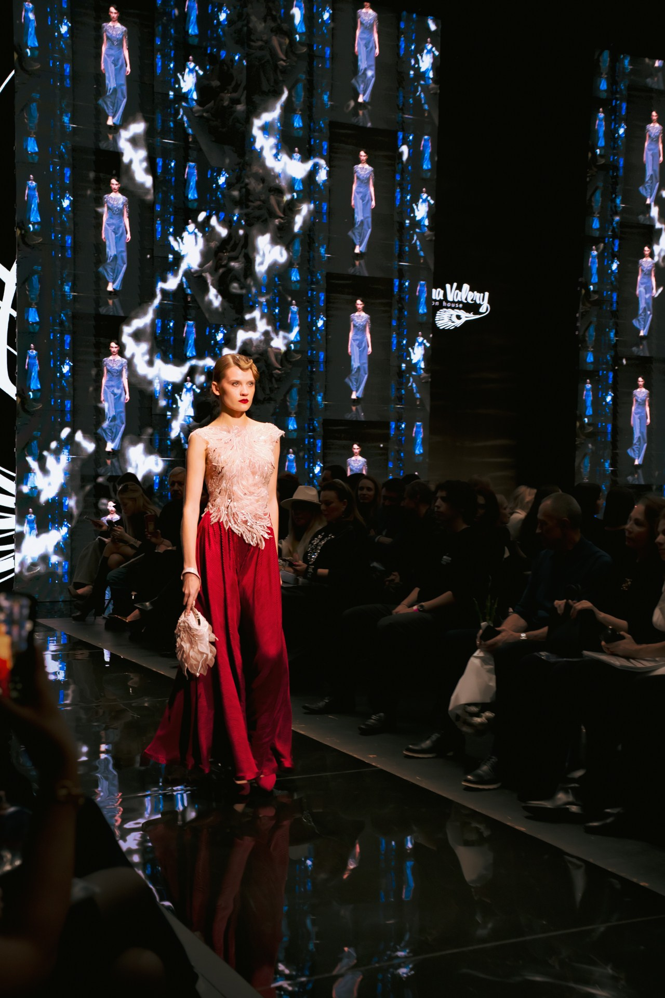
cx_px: 332
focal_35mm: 50
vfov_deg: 39.6
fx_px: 1385
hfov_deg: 27.0
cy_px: 499
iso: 2000
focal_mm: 50
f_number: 5
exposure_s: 1/125
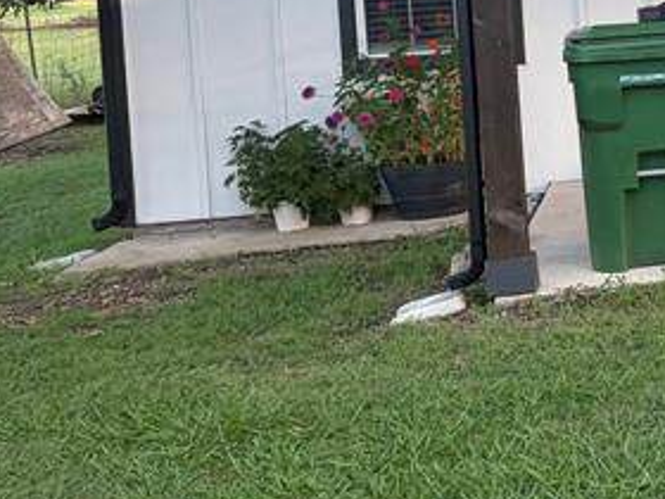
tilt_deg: -3.9
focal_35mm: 95
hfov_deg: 17.5
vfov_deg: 15.3
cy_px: 0
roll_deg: +3.2
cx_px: 1128
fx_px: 1825
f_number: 1.6
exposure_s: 1/209
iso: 80
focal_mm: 5.96
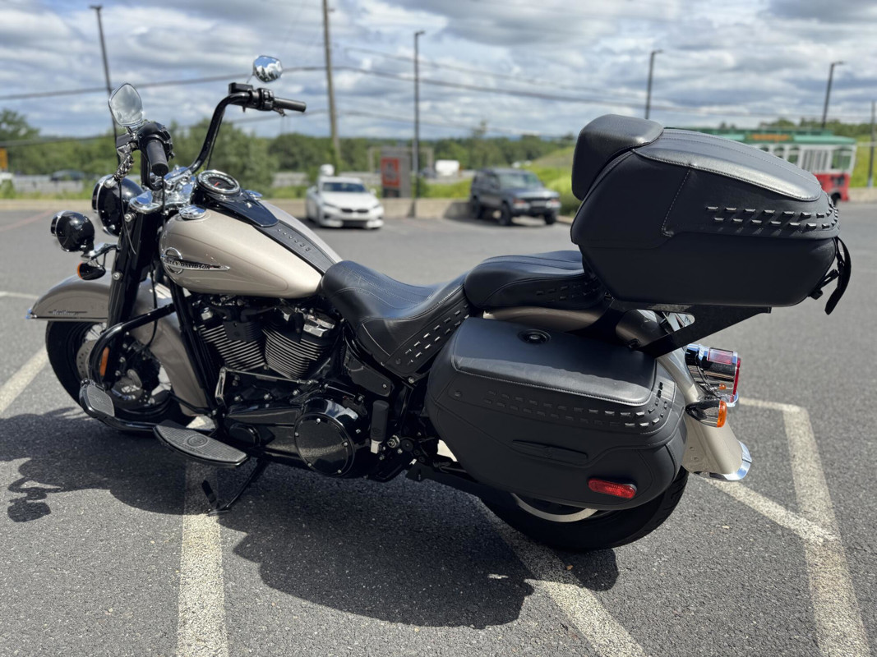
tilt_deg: -17.2
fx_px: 608
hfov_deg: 71.6
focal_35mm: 24
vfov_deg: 56.8
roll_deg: -0.3
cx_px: 438
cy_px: 328
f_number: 1.78
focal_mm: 6.76
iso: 80
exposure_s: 1/2331
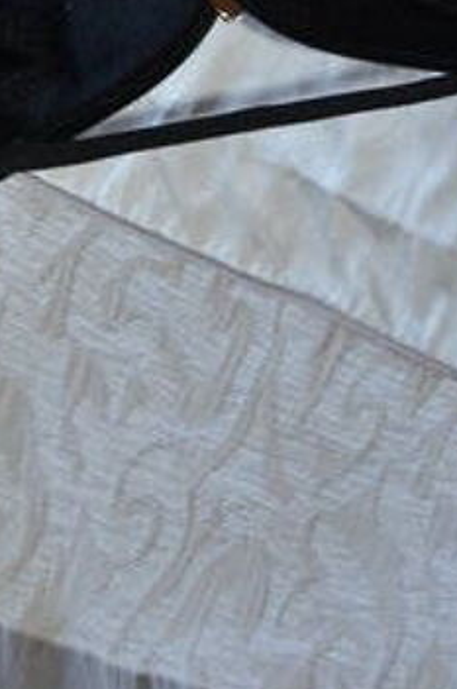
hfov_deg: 10.6
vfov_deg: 14.2
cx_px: 114
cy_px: -533
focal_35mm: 129
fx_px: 2463
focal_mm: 20
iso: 800
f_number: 3.5
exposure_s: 1/60
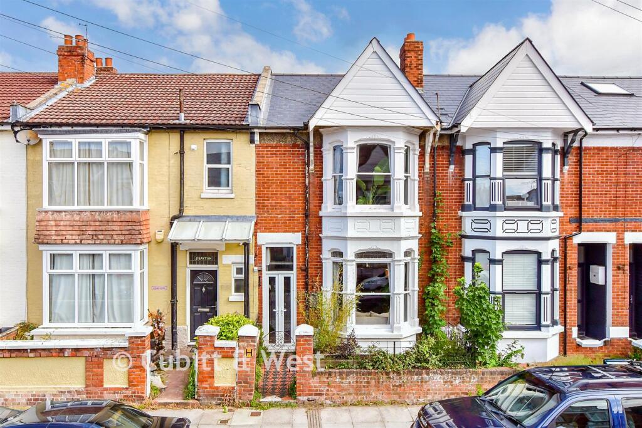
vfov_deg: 57.2
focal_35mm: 22
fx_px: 392
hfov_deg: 78.6
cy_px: 214
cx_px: 321
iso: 640
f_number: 8
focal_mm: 15
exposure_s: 1/500
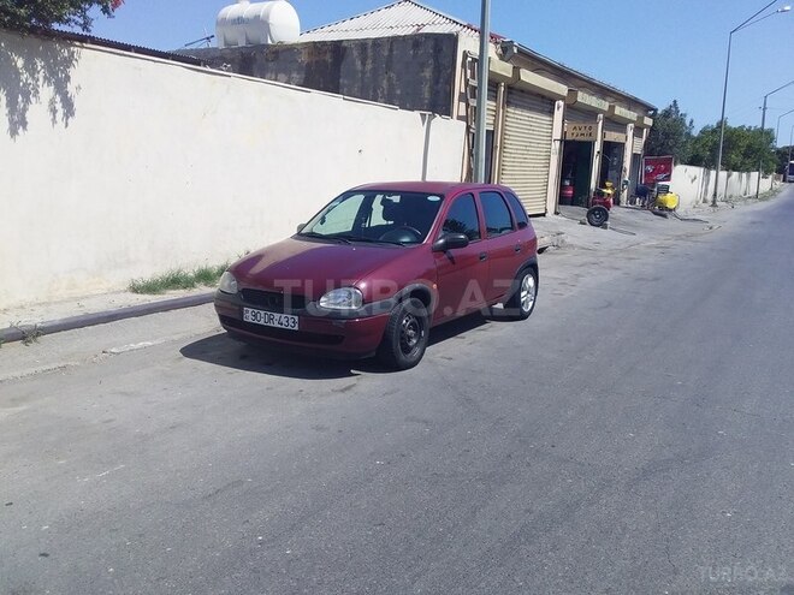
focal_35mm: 31
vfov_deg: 45.4
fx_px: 711
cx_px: 397
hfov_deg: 58.4
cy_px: 298
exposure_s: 1/1516
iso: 40
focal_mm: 3.3
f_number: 2.2
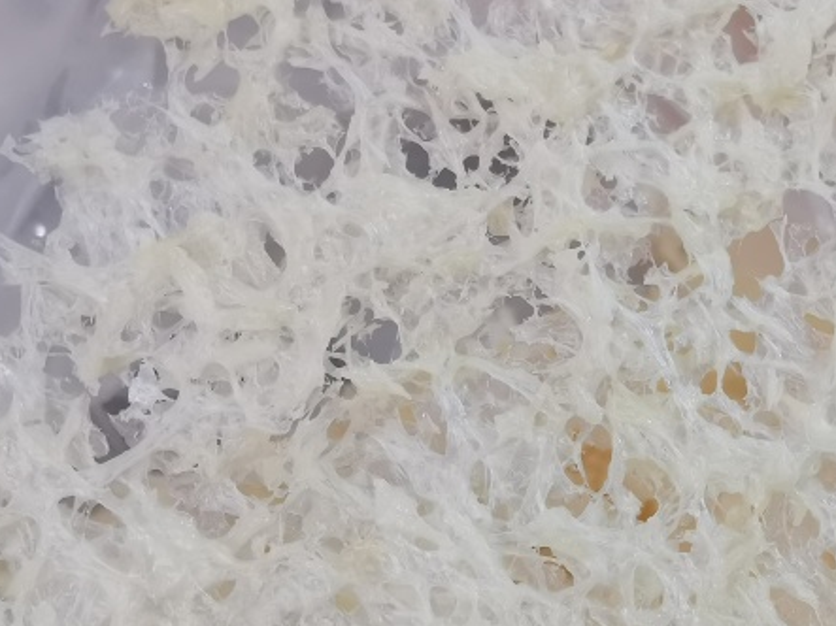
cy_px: 381
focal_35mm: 47
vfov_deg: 30.8
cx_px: 698
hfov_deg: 38.5
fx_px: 1135
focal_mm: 2.26
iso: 160
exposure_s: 1/100
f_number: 2.2
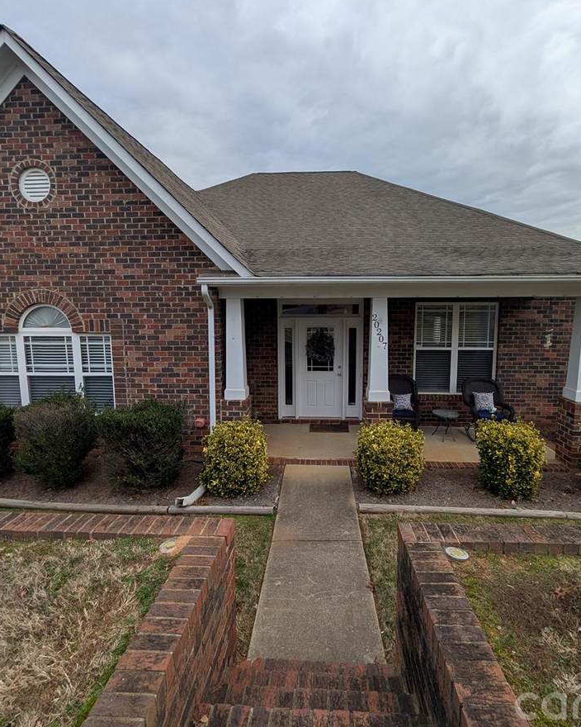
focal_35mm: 17
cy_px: 349
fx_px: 365
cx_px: 298
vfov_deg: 89.6
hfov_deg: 77.0
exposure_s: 1/1009
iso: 54
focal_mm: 2.02
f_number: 1.7
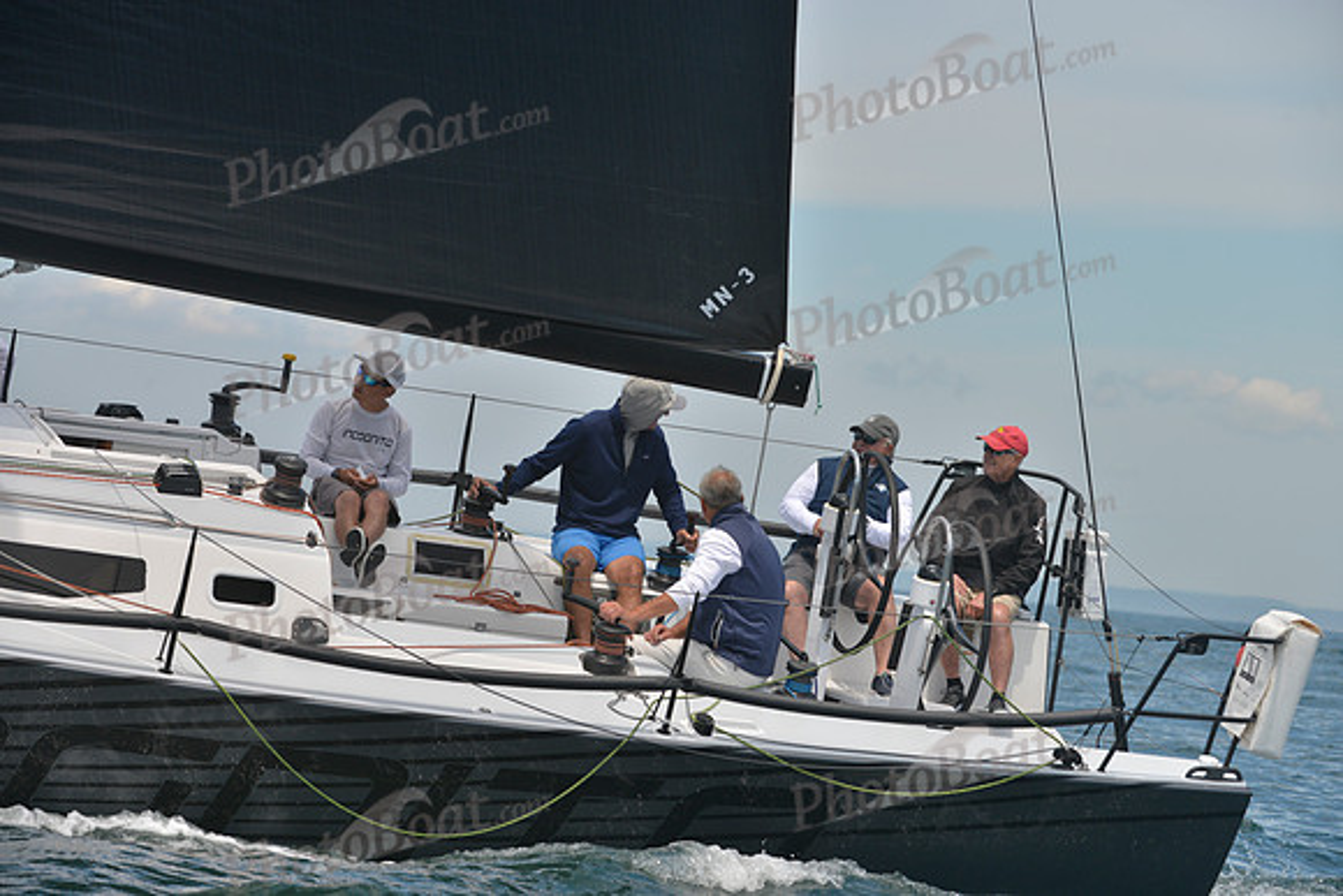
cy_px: 448
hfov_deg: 10.3
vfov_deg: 6.9
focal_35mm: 200
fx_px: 7463
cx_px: 672
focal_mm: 200
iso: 280
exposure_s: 1/800
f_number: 8
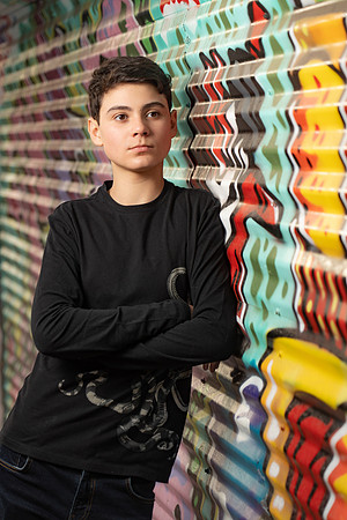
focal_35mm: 105
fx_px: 1518
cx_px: 174
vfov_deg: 19.5
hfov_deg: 13.0
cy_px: 260
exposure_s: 1/250
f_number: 4
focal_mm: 105
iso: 50
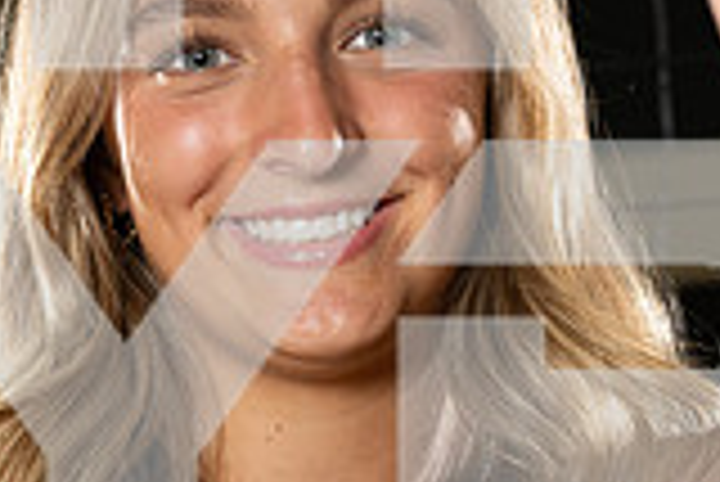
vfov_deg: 7.0
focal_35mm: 196
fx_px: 3923
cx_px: 310
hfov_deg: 10.5
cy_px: 381
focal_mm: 54
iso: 800
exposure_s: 1/250
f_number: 5.6
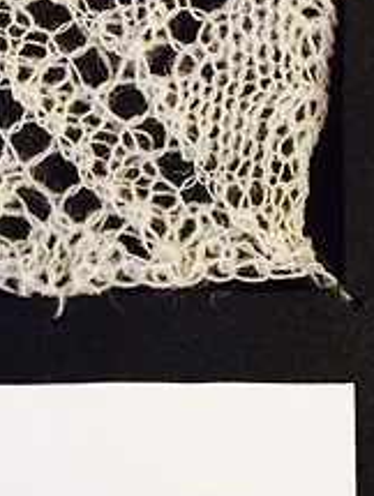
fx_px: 1494
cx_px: 69
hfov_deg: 14.2
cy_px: 76
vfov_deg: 18.6
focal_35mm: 104
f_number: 2.4
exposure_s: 1/15
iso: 640
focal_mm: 4.28
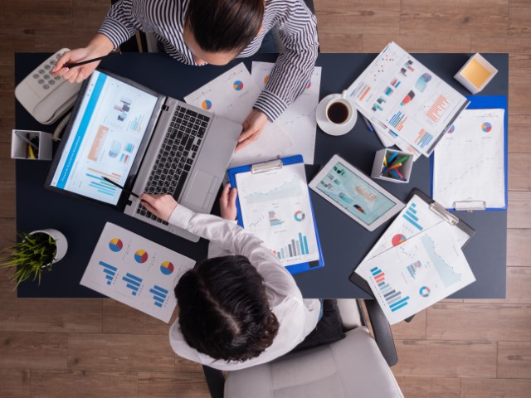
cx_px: 266
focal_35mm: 32
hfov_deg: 56.8
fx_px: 491
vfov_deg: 44.2
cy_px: 199
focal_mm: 16
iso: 800
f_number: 2.8
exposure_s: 1/60
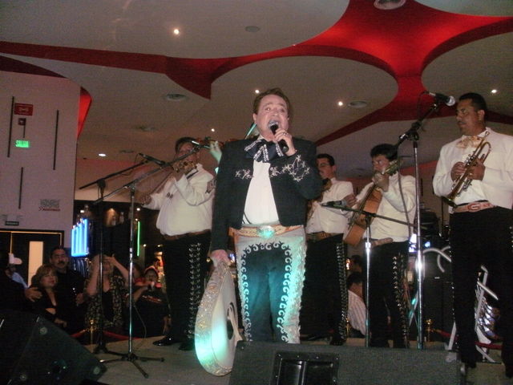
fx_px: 534
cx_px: 256
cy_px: 192
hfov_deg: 51.4
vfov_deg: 39.7
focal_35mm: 36
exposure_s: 1/30
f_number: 3.5
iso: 400
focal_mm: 6.3
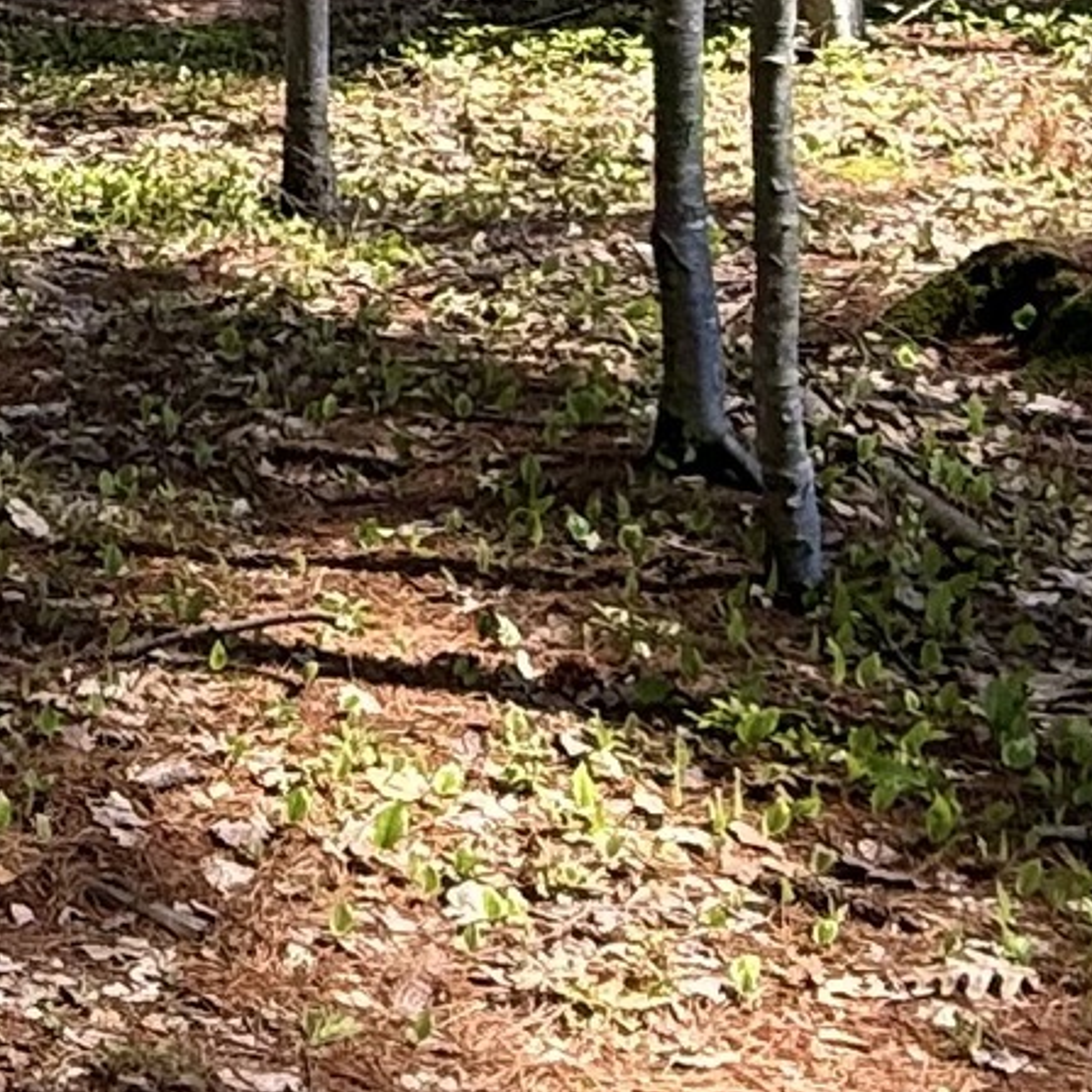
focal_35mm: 85
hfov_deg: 16.6
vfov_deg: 19.2
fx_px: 3034
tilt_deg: -2.8
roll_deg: -1.2
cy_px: -217
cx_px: -945
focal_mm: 2.22
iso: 64
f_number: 2.2
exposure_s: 1/439
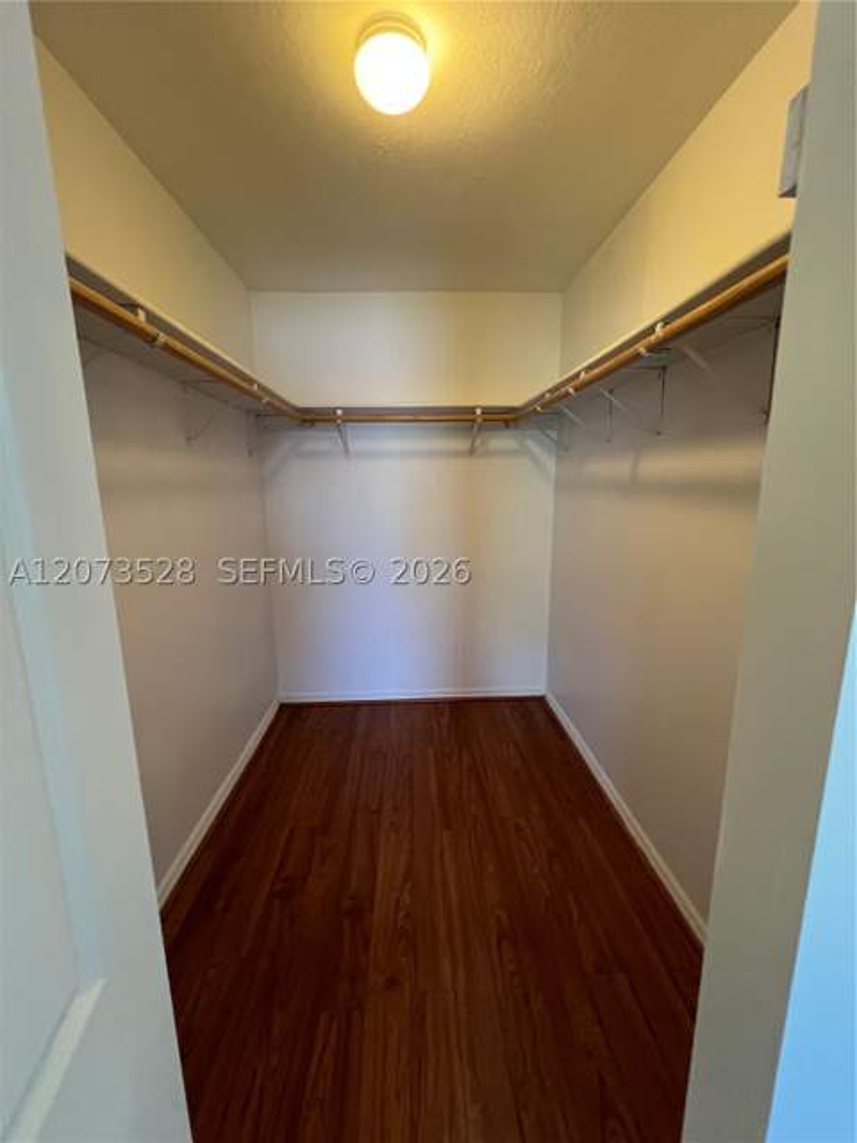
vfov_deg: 106.2
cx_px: 428
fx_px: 429
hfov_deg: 89.9
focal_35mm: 13
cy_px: 572
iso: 400
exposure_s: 1/60
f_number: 1.8
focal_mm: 1.57
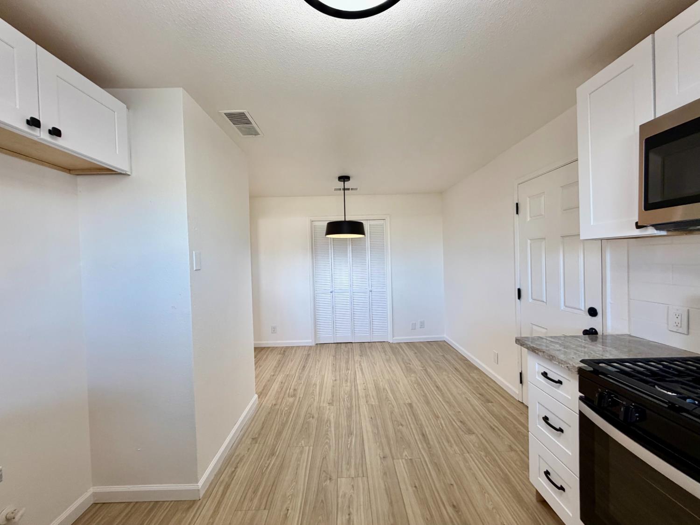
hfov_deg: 102.1
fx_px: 283
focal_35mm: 14
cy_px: 262
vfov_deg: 85.7
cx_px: 350
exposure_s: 1/120
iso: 160
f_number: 2.2
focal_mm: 2.22
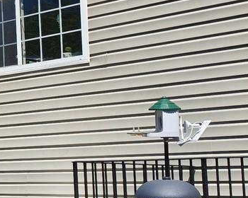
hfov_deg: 10.8
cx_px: -429
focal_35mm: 137
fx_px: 1006
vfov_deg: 11.3
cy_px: 100
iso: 100
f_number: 1.8
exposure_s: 1/436
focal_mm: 5.41
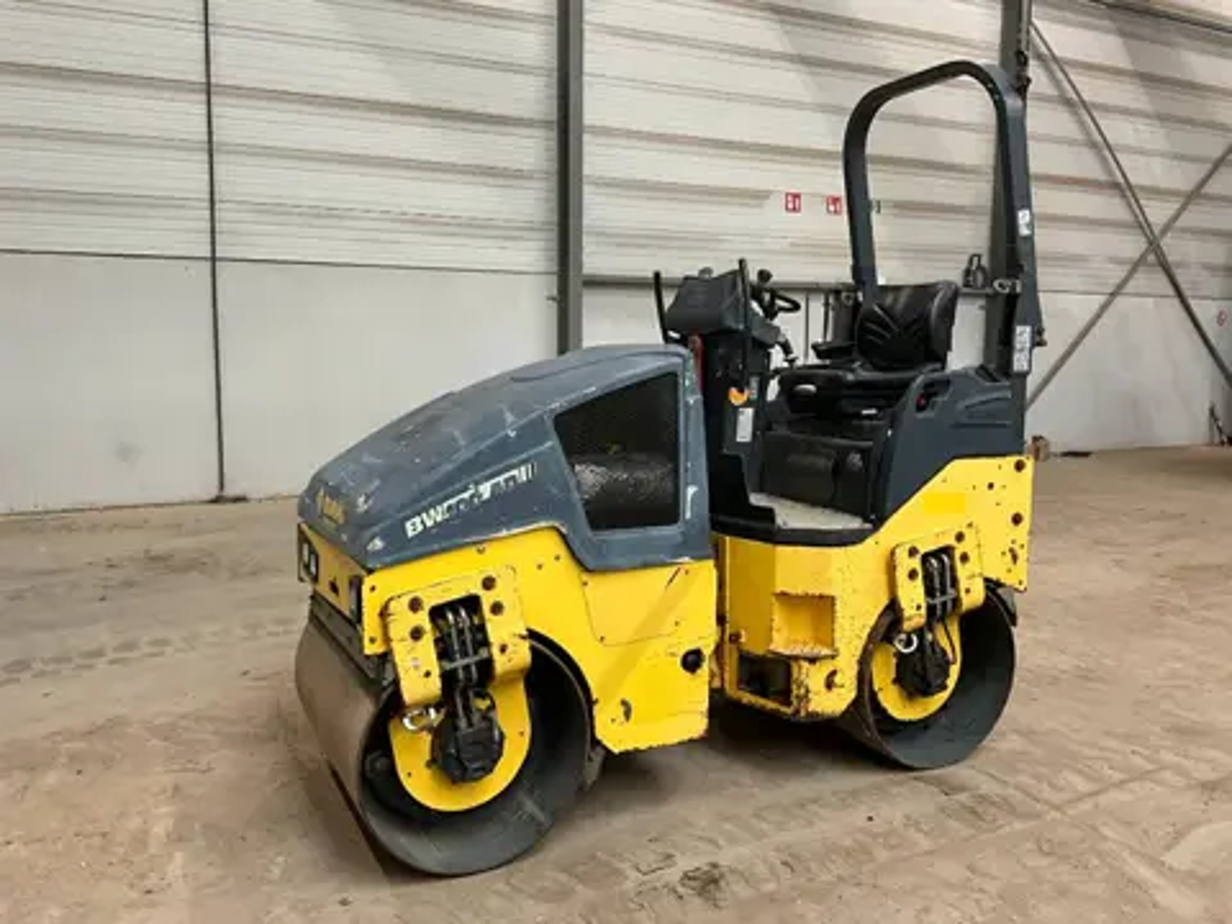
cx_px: 616
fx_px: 1032
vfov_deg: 48.2
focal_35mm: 29
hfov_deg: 61.7
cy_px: 462
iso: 125
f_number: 1.8
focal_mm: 3
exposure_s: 1/60
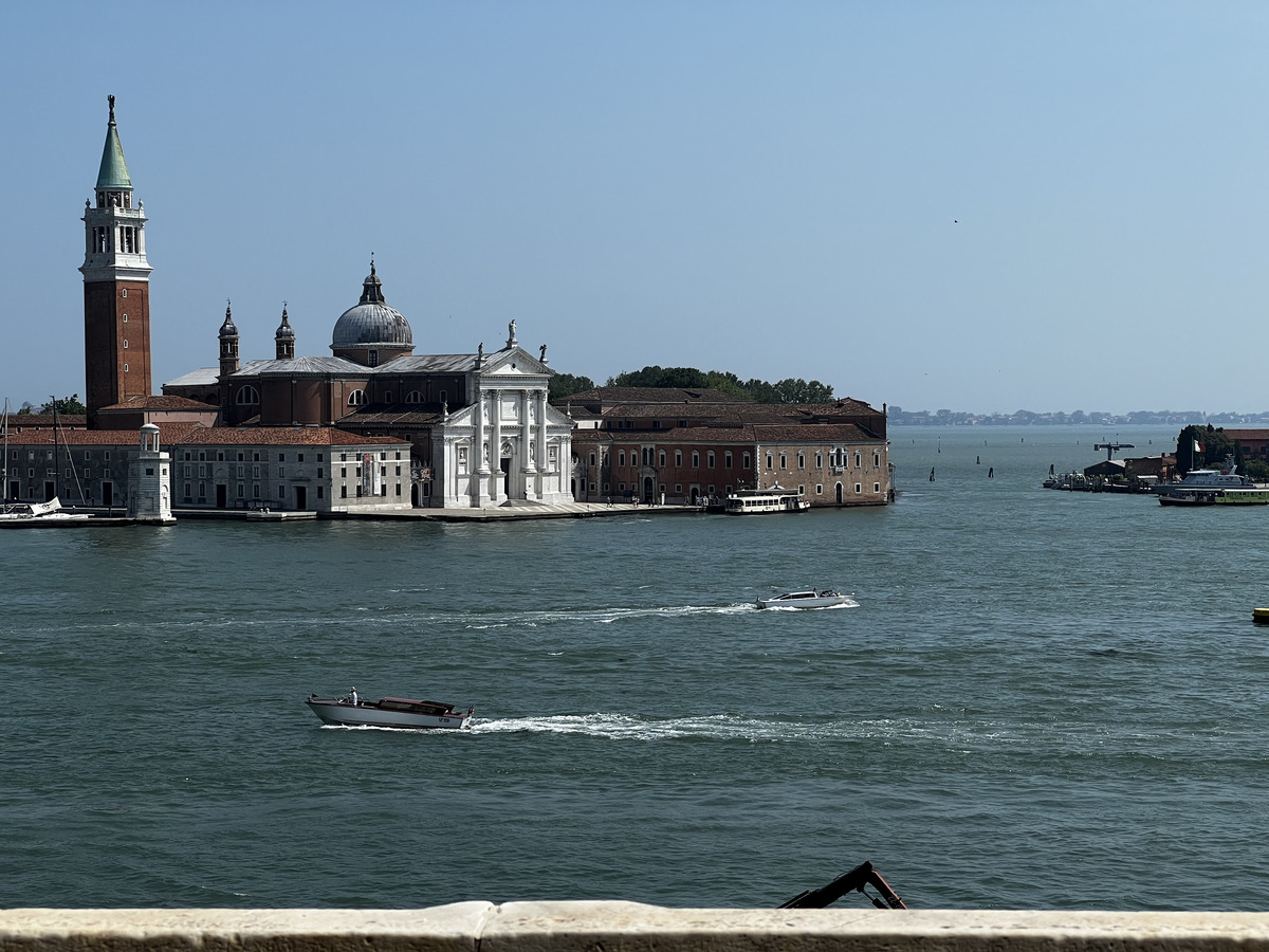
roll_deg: +0.5
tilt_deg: -0.7
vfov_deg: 19.1
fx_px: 2823
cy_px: 476
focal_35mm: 77
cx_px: 634
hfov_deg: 25.3
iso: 32
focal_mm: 9
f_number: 2.8
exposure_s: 1/1393
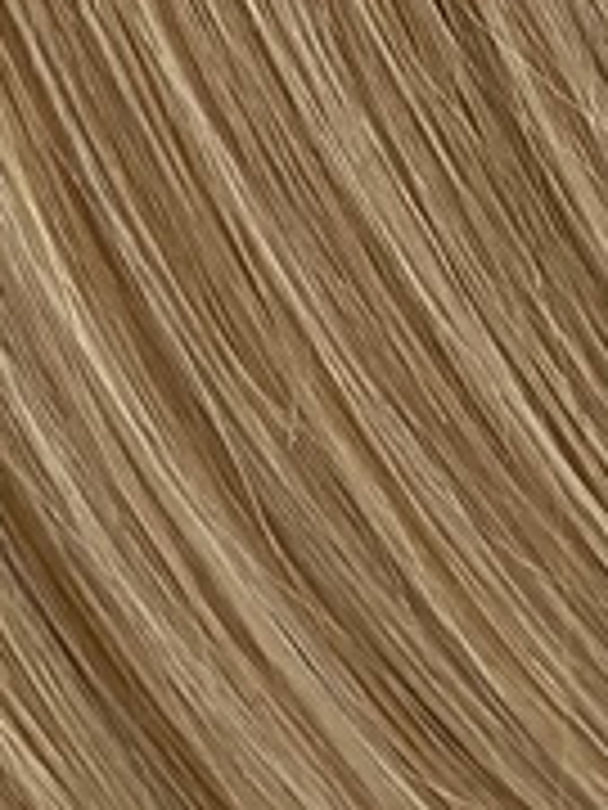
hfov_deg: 7.7
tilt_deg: -54.7
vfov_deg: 9.3
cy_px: -1073
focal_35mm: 193
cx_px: 0
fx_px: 4520
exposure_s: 1/121
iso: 40
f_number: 1.8
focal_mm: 4.25
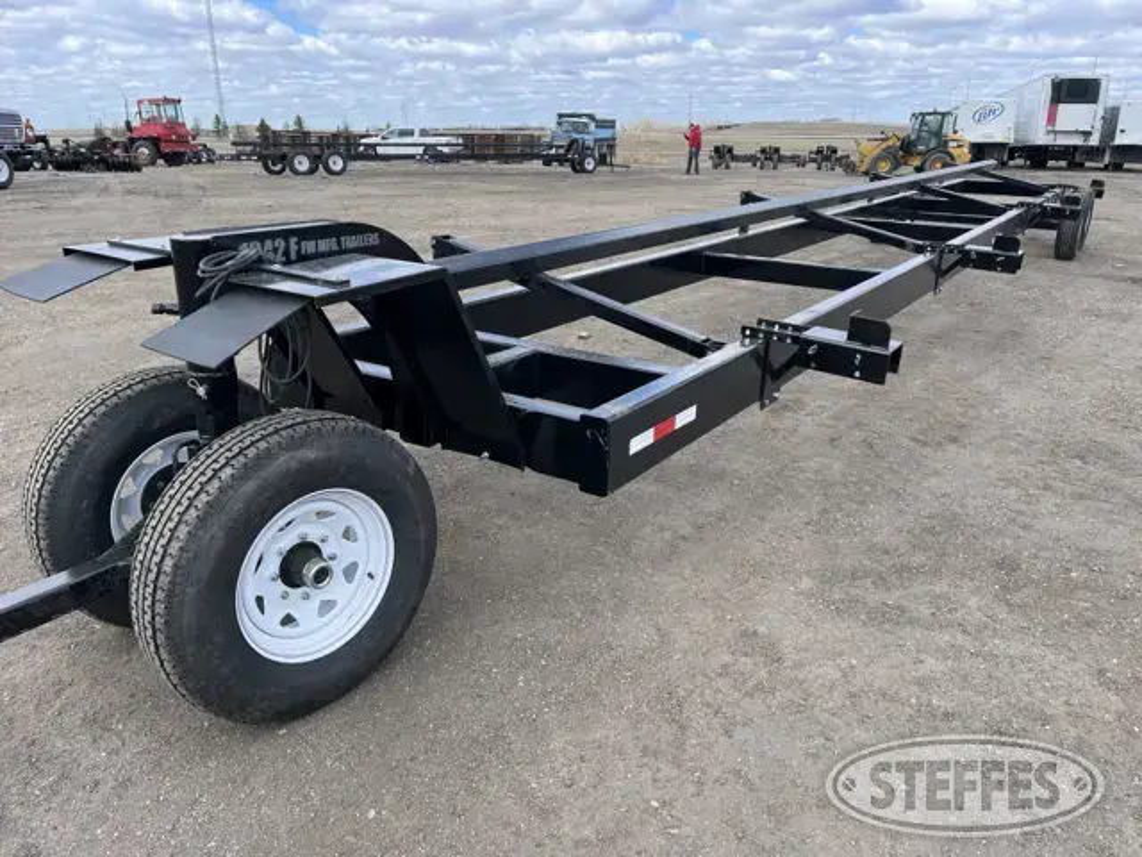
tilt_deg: -18.9
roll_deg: -0.3
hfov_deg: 67.3
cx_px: 571
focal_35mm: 26
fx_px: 858
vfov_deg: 53.1
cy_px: 428
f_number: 1.6
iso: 32
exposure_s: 1/1309
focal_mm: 5.1
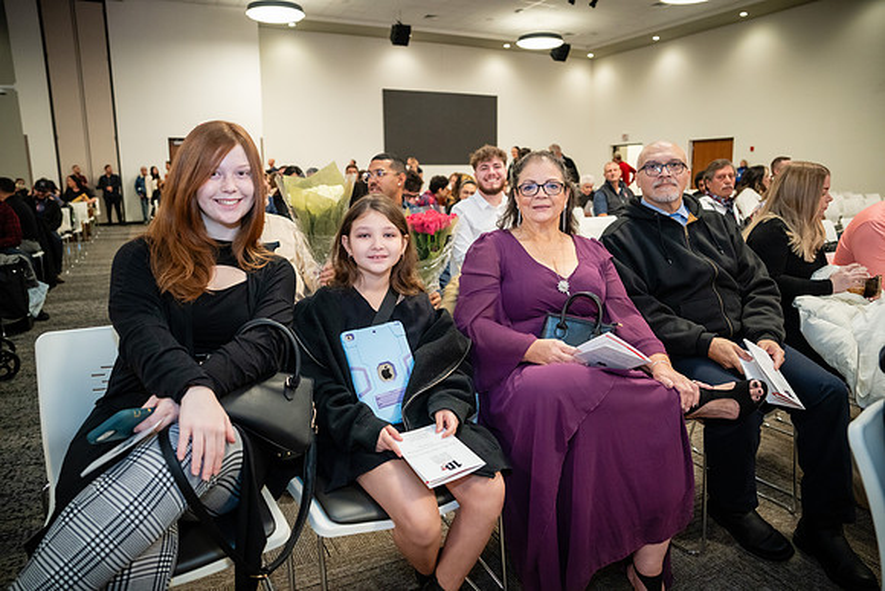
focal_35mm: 24
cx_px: 442
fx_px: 590
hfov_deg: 73.7
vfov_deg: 53.2
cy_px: 296
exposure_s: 1/160
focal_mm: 24
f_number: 2.8
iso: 3200
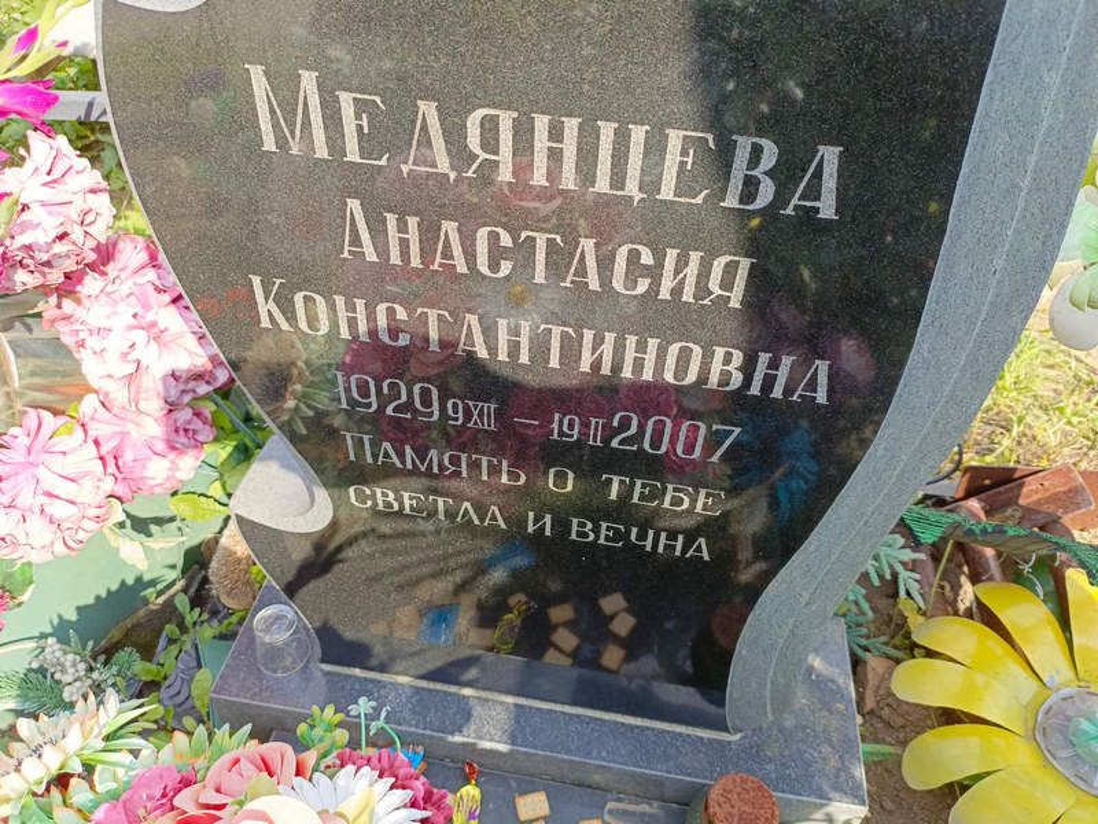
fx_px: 793
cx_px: 549
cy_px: 412
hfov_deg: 69.4
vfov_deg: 54.9
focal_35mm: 25
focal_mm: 4.76
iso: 112
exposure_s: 1/279
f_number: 1.69
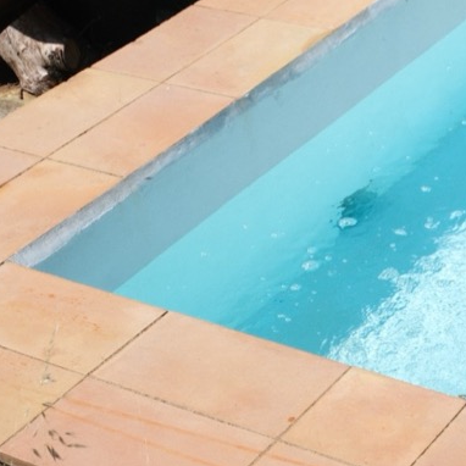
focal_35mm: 109
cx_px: 547
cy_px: -36
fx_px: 1660
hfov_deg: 15.4
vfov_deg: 15.6
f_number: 6.4
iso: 125
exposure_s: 1/500
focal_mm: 23.3
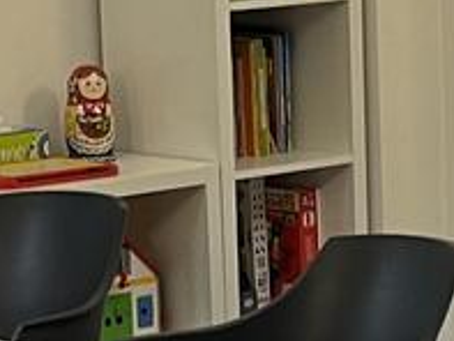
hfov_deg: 10.0
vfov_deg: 7.5
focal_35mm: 197
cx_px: 334
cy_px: 164
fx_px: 2585
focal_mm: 5.1
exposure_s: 1/50
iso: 100
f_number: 1.6
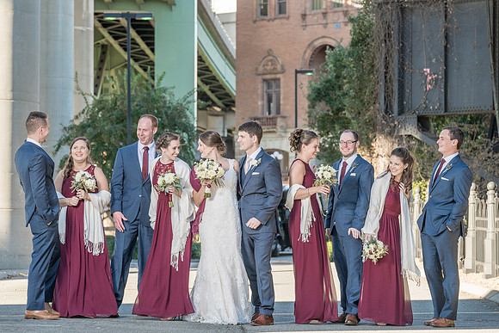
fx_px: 1836
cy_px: 170
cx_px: 239
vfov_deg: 10.4
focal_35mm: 132
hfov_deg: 15.5
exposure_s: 1/200
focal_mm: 120
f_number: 5.6
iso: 400
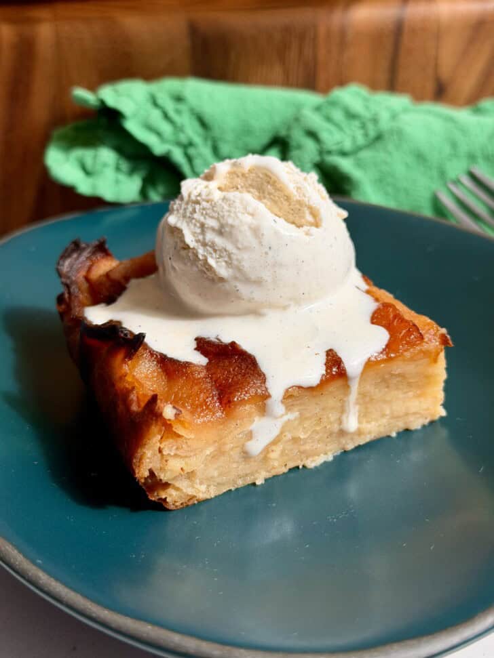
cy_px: 329
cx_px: 247
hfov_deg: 30.3
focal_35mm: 48
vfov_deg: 39.7
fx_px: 914
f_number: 1.8
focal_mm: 6.8
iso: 80
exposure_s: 1/1100
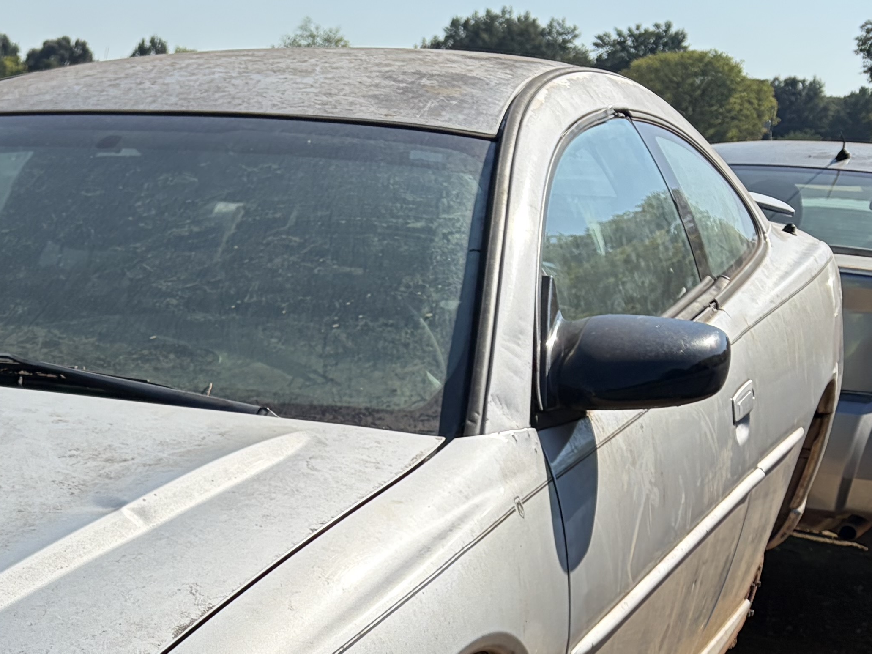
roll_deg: -4.7
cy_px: 757
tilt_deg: -17.6
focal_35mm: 72
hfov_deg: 24.8
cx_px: -130
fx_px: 1814
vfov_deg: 19.4
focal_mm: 5.96
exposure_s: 1/3831
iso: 64
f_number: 1.6
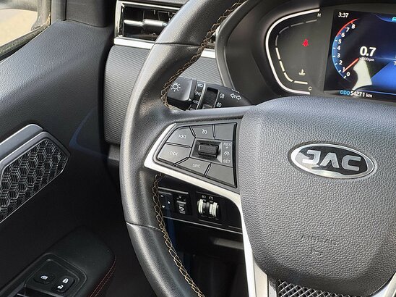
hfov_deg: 25.4
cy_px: 148
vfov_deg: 19.1
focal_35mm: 77
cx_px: 198
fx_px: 880
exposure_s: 1/60
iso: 400
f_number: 2.8
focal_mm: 9
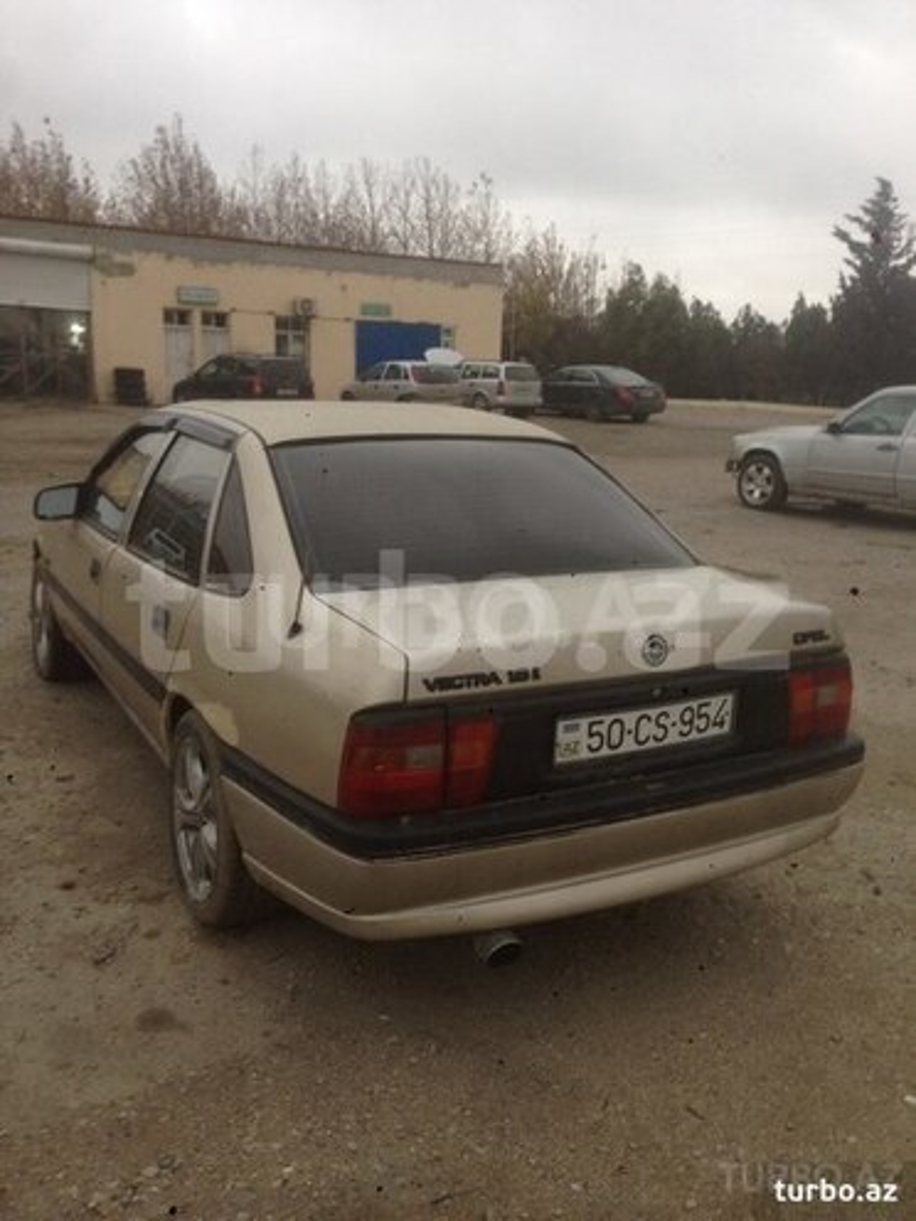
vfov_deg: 55.4
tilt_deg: -11.1
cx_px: 458
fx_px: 1164
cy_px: 610
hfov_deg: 42.9
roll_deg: -0.6
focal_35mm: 33
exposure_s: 1/40
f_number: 2.4
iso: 50
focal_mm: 4.12
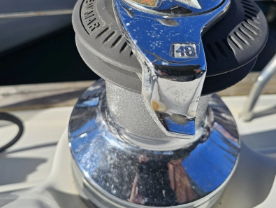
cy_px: 89
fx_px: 255
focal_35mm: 32
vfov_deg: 44.1
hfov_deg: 56.5
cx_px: 117
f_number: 1.7
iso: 10
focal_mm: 6.3
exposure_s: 1/890
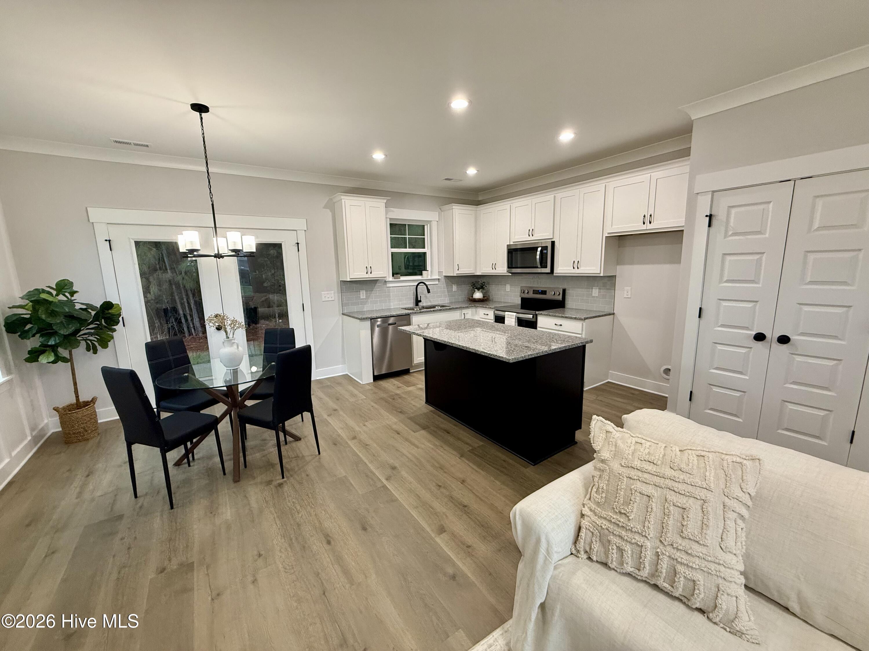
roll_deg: +1.5
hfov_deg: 102.1
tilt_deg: -9.6
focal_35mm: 14
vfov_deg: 85.7
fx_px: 351
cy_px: 326
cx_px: 434
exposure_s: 1/120
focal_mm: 2.22
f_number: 2.2
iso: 250
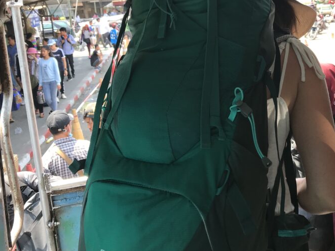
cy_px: 72
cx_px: 206
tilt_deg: -8.7
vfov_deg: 33.1
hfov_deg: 43.6
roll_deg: +2.3
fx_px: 416
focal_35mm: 43
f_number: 1.8
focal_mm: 3.99
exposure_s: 1/211
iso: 20
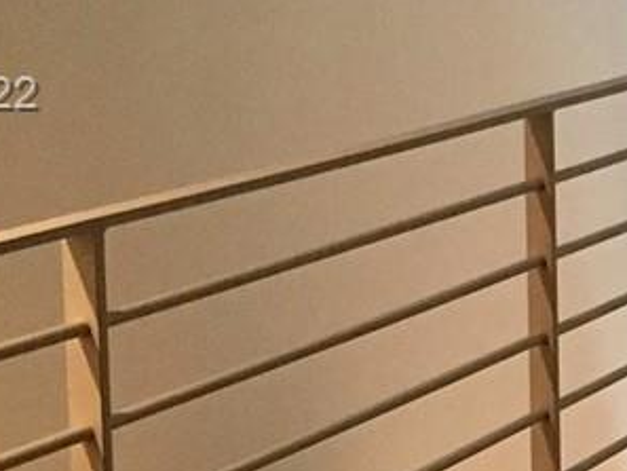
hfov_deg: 11.9
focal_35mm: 156
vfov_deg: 9.5
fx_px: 2827
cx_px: 1051
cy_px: 97
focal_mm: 4.15
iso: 200
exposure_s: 1/30
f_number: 2.2
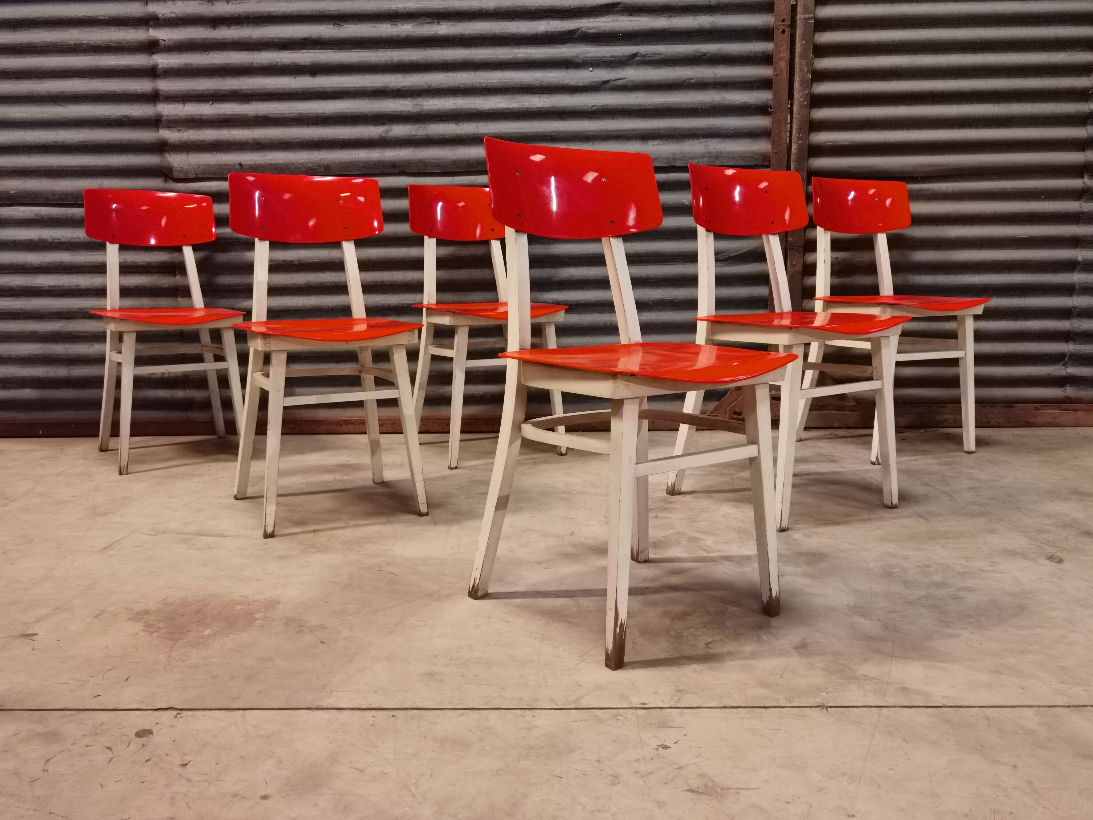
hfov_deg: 61.7
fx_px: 916
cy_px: 410
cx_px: 546
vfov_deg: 48.2
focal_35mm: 29
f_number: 1.9
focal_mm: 6.71
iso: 640
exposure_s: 1/33.3
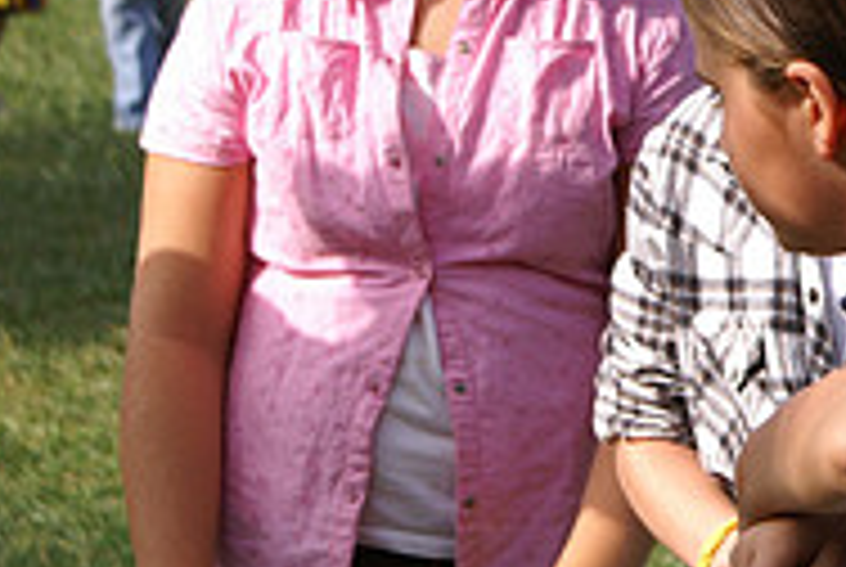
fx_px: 6520
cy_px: 292
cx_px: 1130
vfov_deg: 5.0
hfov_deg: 7.3
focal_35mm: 277
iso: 100
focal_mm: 60
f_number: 8
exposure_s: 1/250
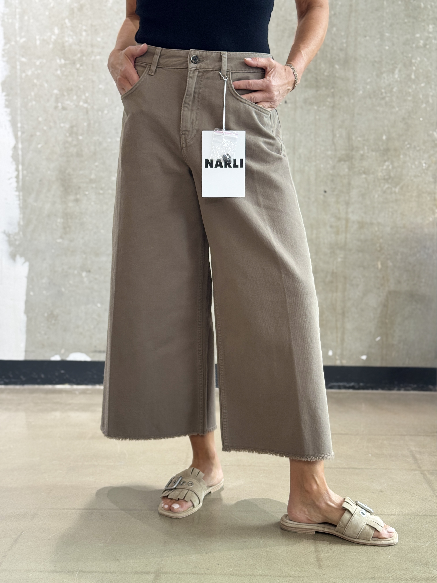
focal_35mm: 48
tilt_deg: -6.6
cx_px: 218
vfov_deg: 39.7
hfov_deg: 30.3
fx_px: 808
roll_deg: -0.2
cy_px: 292
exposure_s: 1/100
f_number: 1.78
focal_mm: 6.76
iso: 100
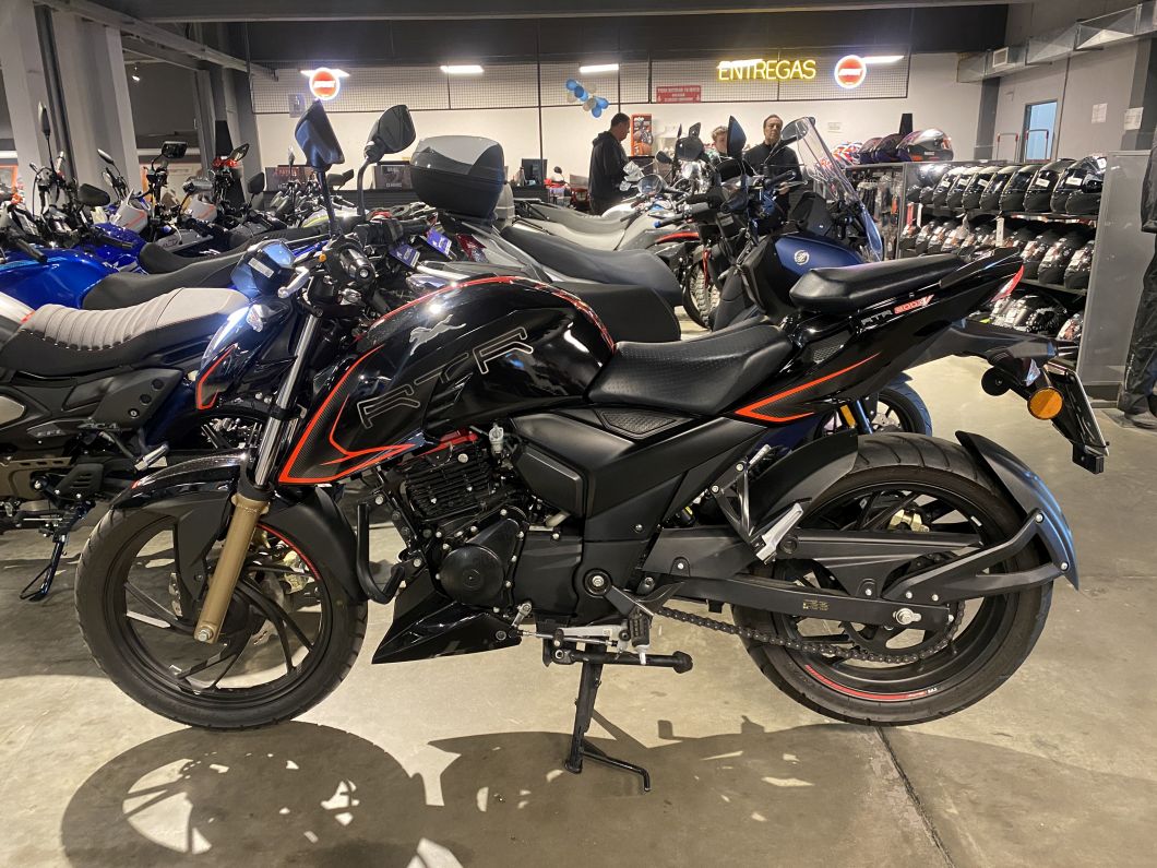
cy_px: 434
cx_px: 578
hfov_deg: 67.3
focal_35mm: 26
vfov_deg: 53.1
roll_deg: +1.7
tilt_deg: -16.1
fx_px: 869
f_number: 1.8
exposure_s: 1/33
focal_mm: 4.25
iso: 320
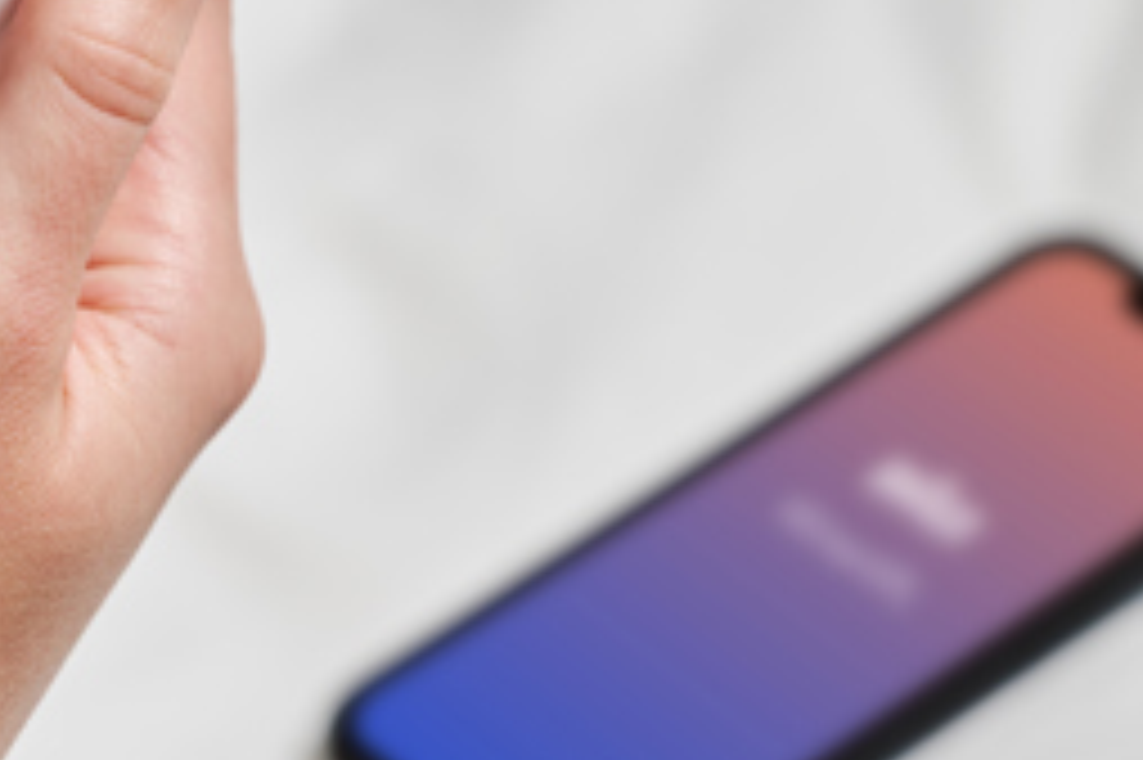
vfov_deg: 5.4
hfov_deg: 8.1
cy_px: 27
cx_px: -184
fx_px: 8027
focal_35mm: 253
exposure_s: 1/80
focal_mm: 93
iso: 320
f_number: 4
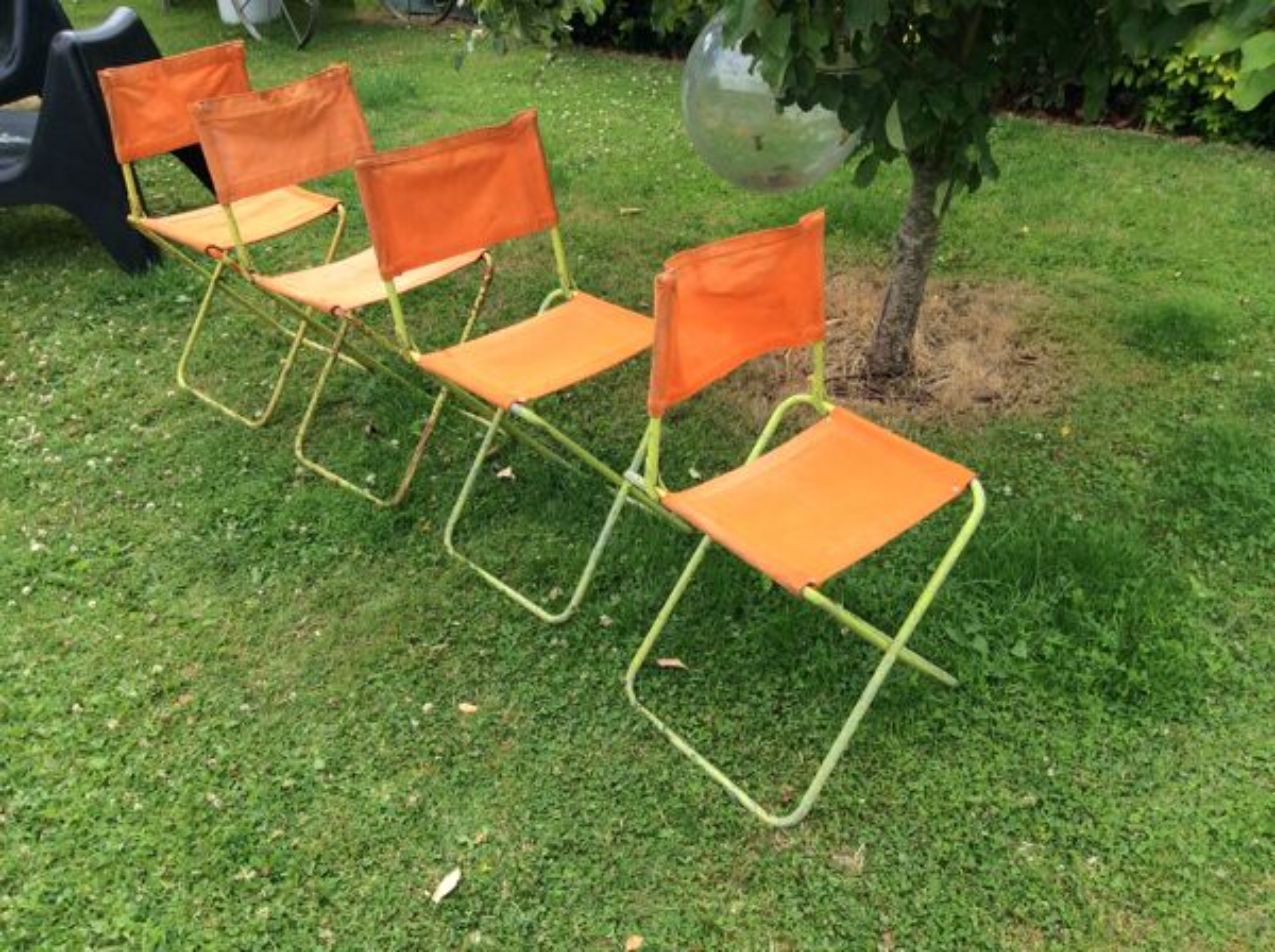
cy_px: 476
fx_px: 1177
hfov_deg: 56.9
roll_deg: +5.3
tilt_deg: -34.2
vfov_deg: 44.0
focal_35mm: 32
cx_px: 638
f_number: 2.4
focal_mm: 3.3
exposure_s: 1/465
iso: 32
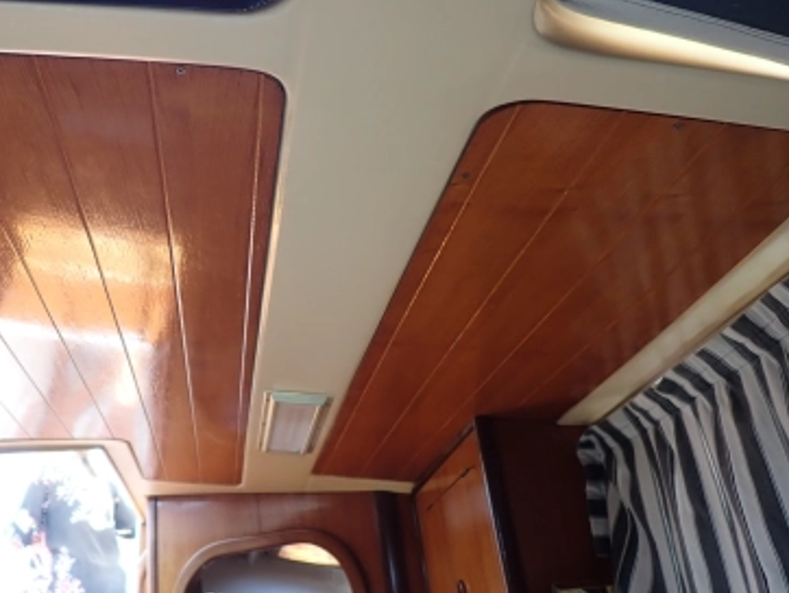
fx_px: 867
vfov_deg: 37.5
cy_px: 210
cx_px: 244
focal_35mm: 38
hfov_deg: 47.9
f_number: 2
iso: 100
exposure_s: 1/160
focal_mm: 4.5
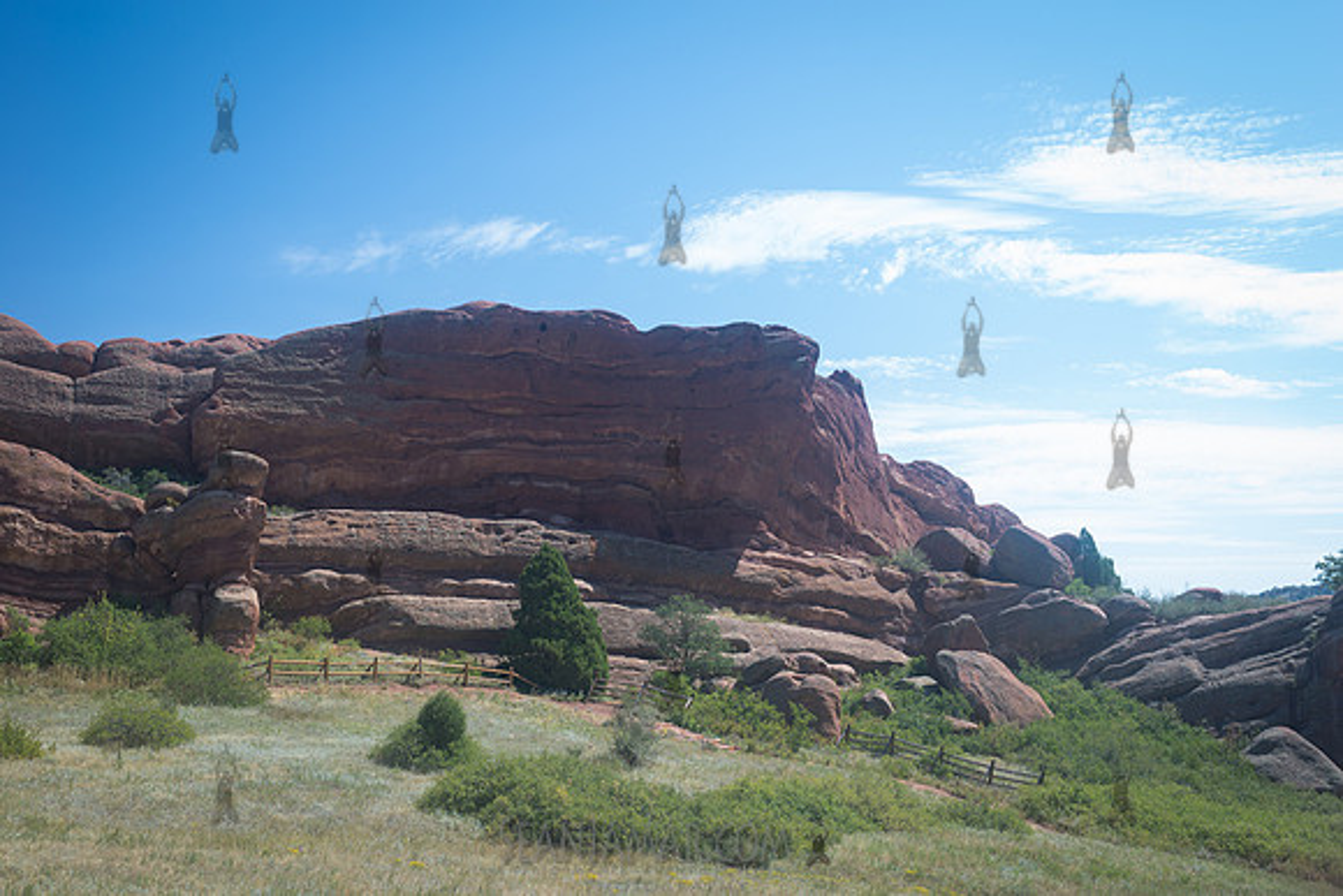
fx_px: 1306
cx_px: 672
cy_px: 448
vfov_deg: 37.9
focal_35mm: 35
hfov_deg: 54.4
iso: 80
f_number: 8
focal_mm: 35
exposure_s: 1/50
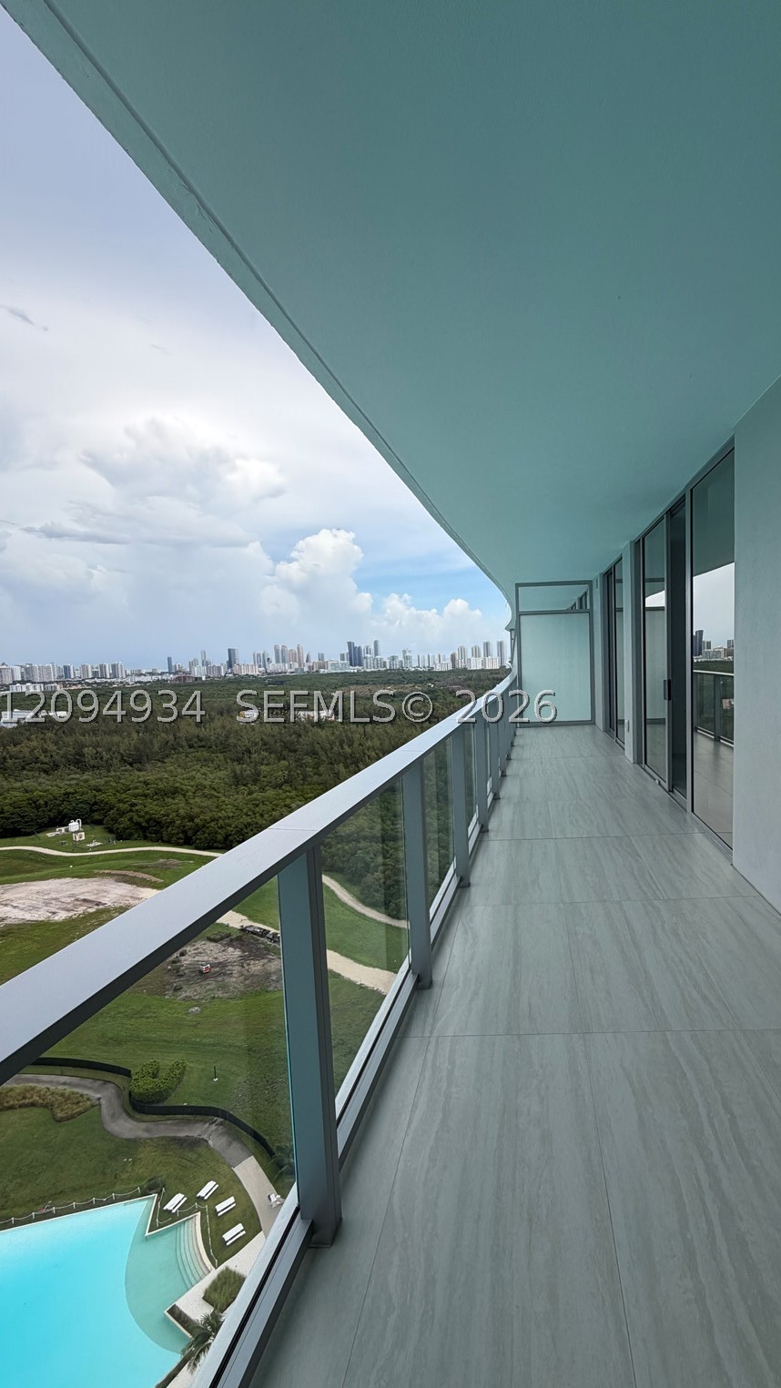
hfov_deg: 65.8
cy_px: 707
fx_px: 589
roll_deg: +1.5
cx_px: 503
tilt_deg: -4.5
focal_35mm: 16
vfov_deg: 99.4
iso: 32
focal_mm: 2.22
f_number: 2.2
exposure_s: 1/770
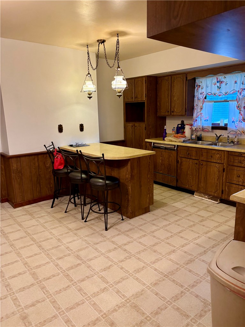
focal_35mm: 26
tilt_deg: -8.3
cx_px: 122
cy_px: 164
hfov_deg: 53.1
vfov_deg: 67.3
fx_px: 245
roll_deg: +1.9
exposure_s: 1/60
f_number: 1.6
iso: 250
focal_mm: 5.96
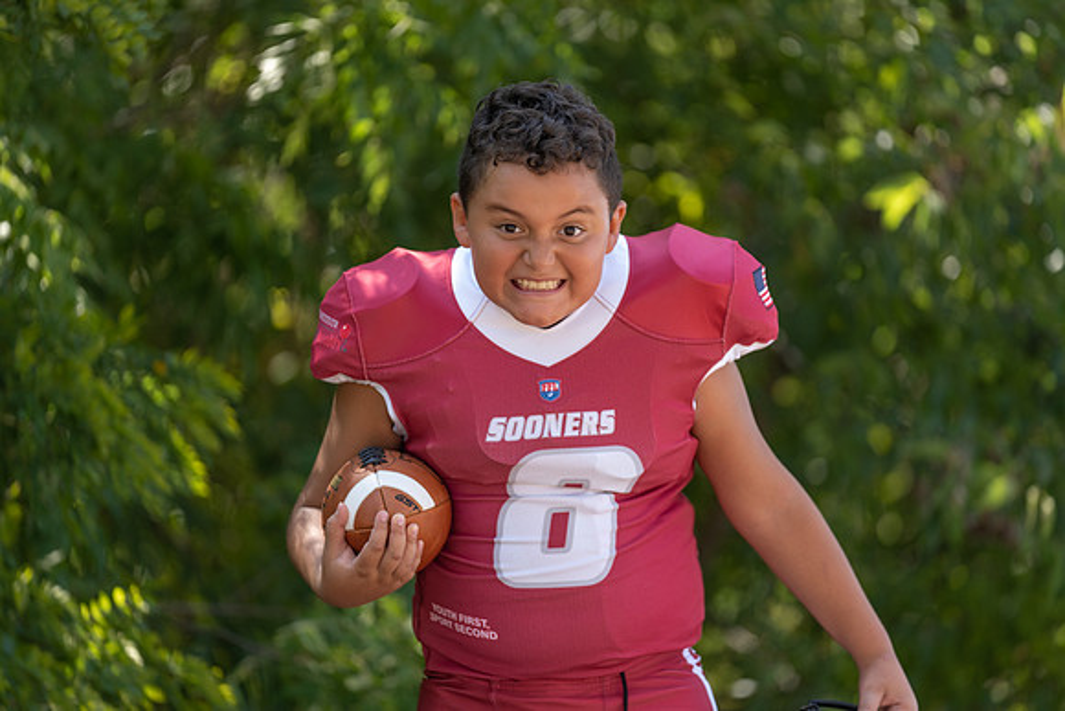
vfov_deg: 8.0
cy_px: 356
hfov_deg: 12.0
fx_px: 5060
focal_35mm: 171
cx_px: 532
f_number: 2.8
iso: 80
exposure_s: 1/320
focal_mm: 171
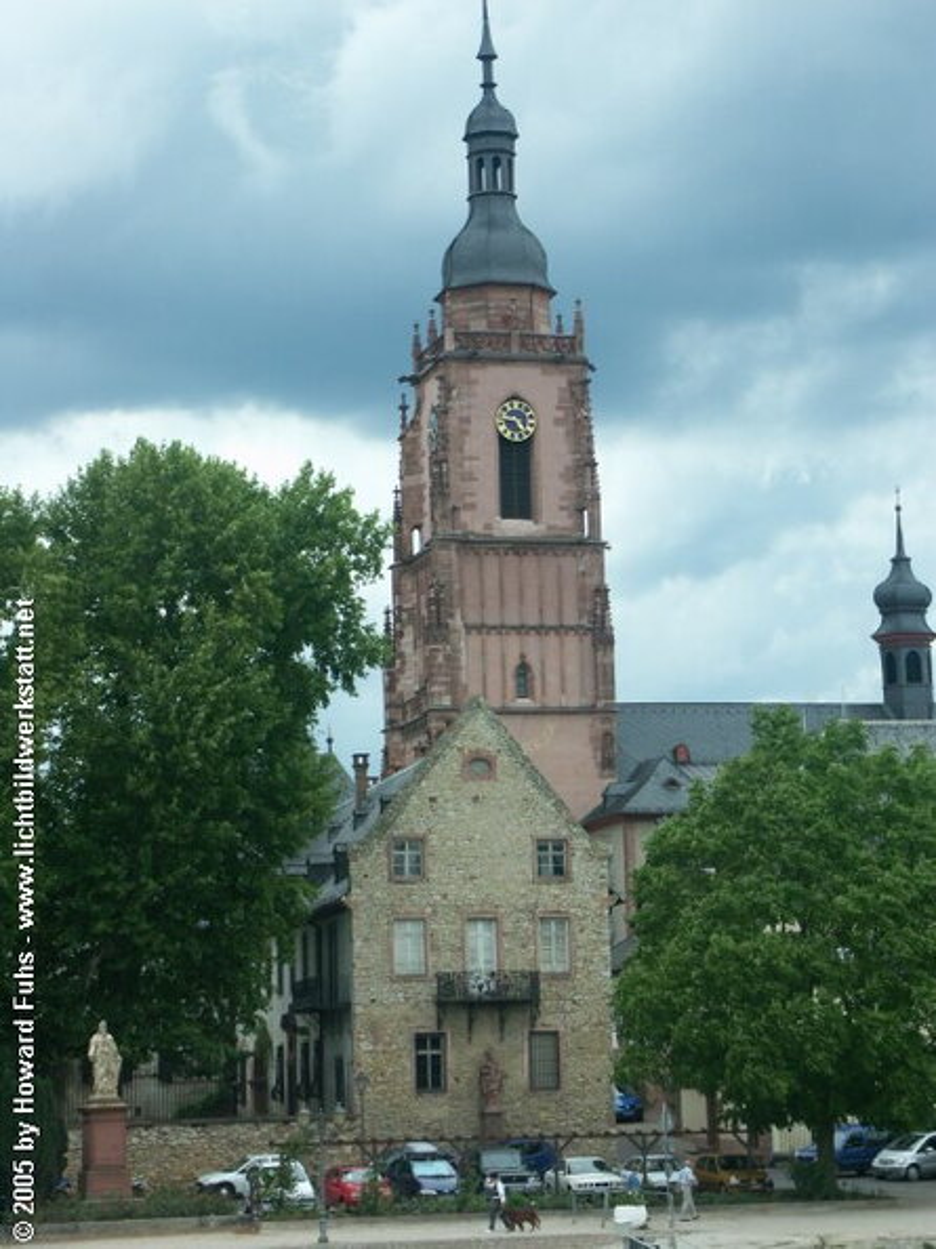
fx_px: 3391
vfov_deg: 20.9
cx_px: 468
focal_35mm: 94
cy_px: 624
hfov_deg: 15.7
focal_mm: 23.32
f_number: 5.6
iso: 100
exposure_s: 1/200
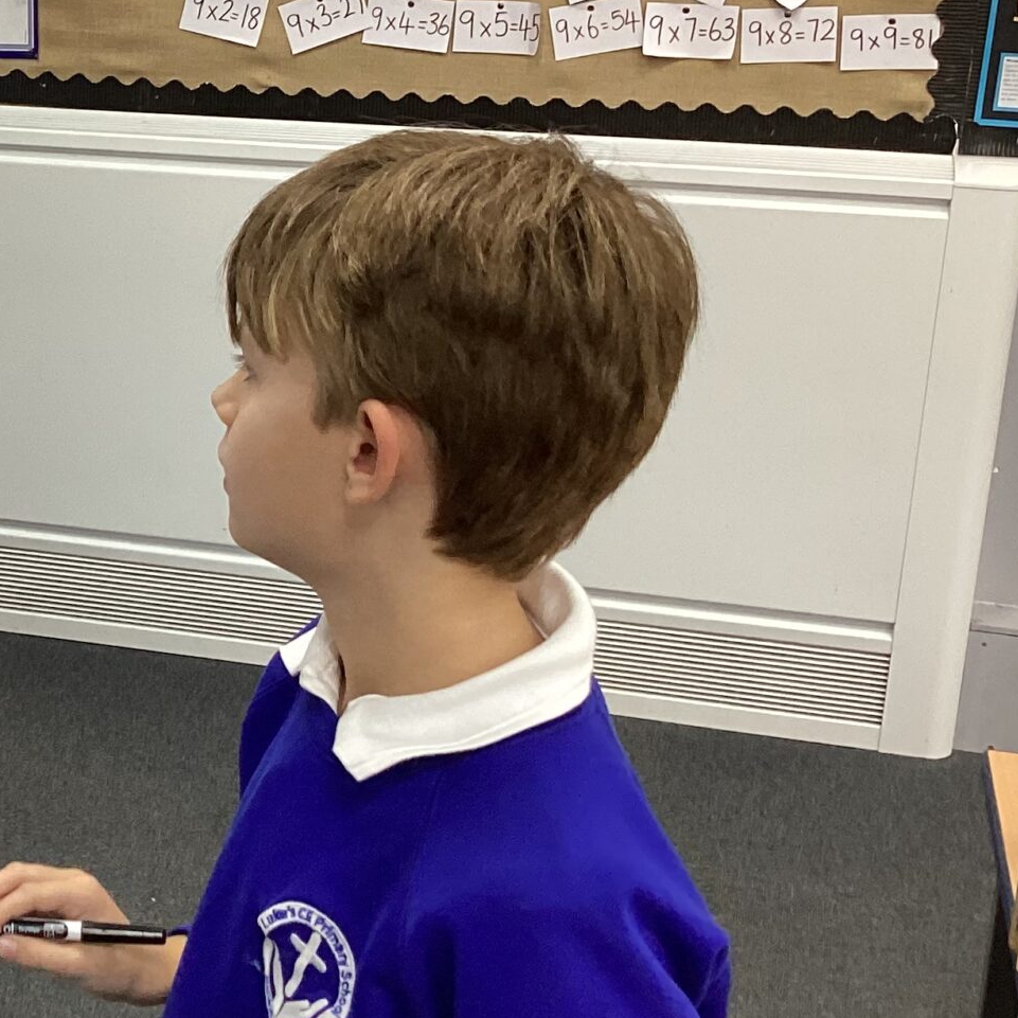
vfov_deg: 23.7
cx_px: -174
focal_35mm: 73
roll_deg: +0.0
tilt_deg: -19.4
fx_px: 2429
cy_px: 437
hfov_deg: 22.0
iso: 100
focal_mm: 3.3
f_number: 2.4
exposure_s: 1/50
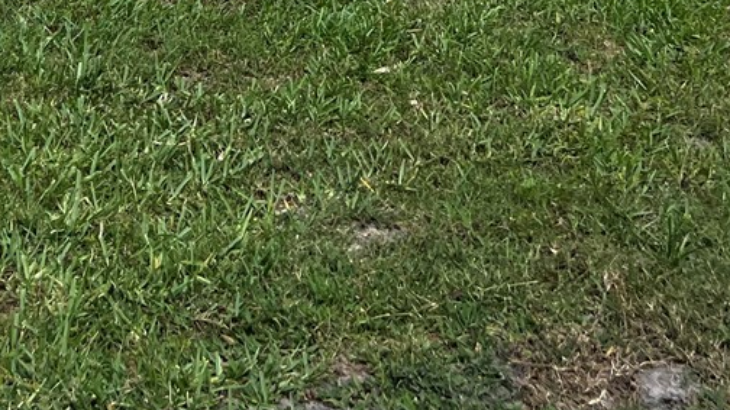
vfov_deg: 11.8
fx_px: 1741
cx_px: 277
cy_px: -448
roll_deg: -0.9
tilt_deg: -0.7
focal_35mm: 90
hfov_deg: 23.6
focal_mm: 5.7
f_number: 1.5
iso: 50
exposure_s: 1/3968
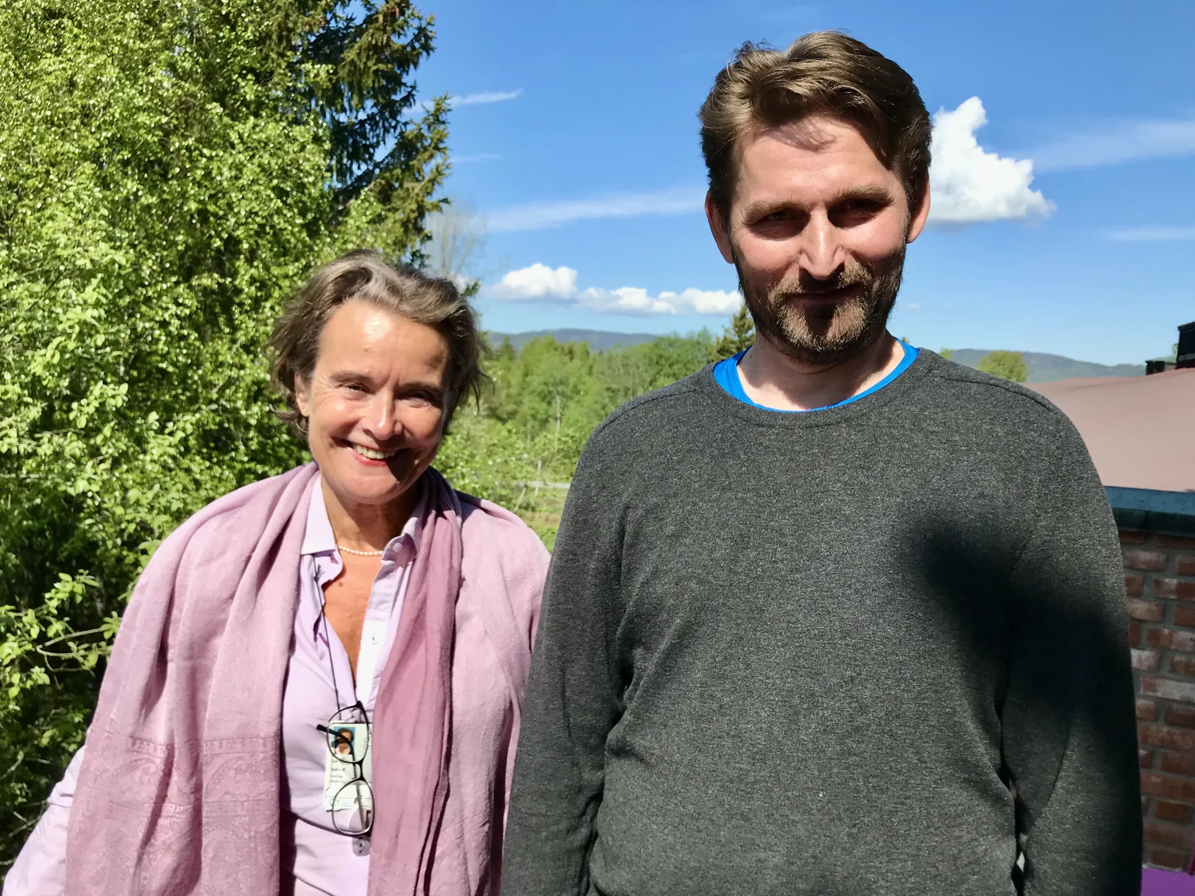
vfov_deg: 48.2
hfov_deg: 61.7
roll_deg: -3.0
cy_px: 459
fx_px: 1001
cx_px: 584
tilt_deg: -3.1
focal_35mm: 29
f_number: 1.8
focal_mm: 3.99
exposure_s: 1/1996
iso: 20
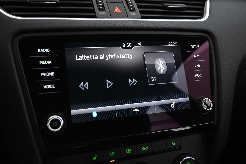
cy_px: 82
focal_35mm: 34
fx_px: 236
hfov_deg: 55.1
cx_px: 123
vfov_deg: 38.4
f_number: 4.2
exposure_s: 1/50
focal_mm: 23
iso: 6400
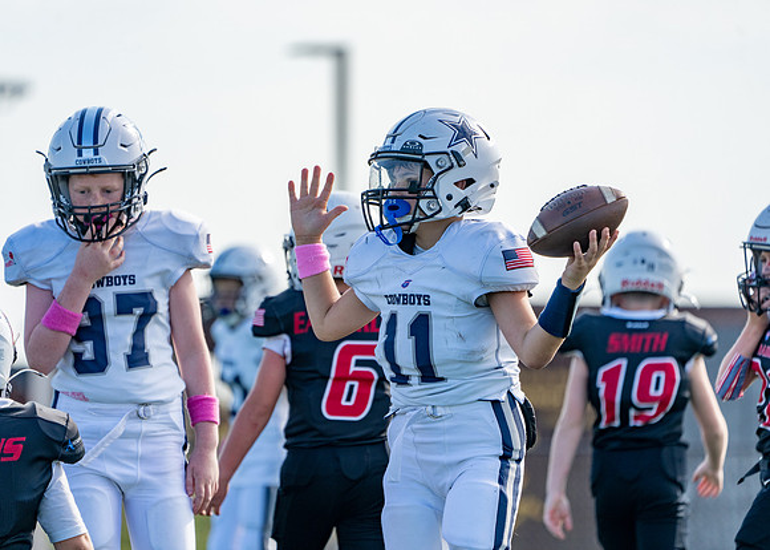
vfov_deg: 3.7
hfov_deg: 5.1
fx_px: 8614
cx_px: 385
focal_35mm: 394
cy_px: 275
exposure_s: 1/1250
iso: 500
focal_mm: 376
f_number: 5.6
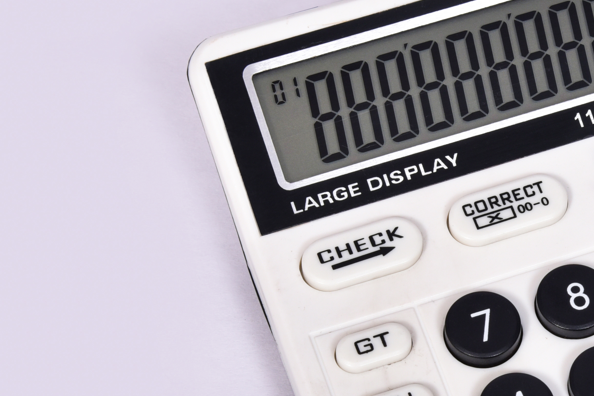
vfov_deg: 7.0
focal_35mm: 195
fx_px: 3219
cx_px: 632
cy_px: 282
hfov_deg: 10.4
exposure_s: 1/160
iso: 200
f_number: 16
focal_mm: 75
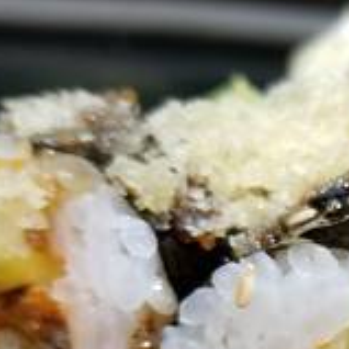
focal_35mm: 85
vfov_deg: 19.6
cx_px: 491
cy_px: 375
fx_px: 970
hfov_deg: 18.5
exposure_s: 1/11
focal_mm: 4.25
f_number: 1.7
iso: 200
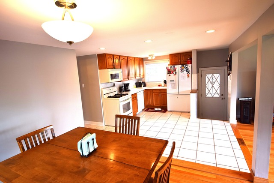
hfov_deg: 90.0
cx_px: 137
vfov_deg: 67.4
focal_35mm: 18
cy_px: 92
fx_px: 137
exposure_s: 1/60
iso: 400
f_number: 4
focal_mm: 12
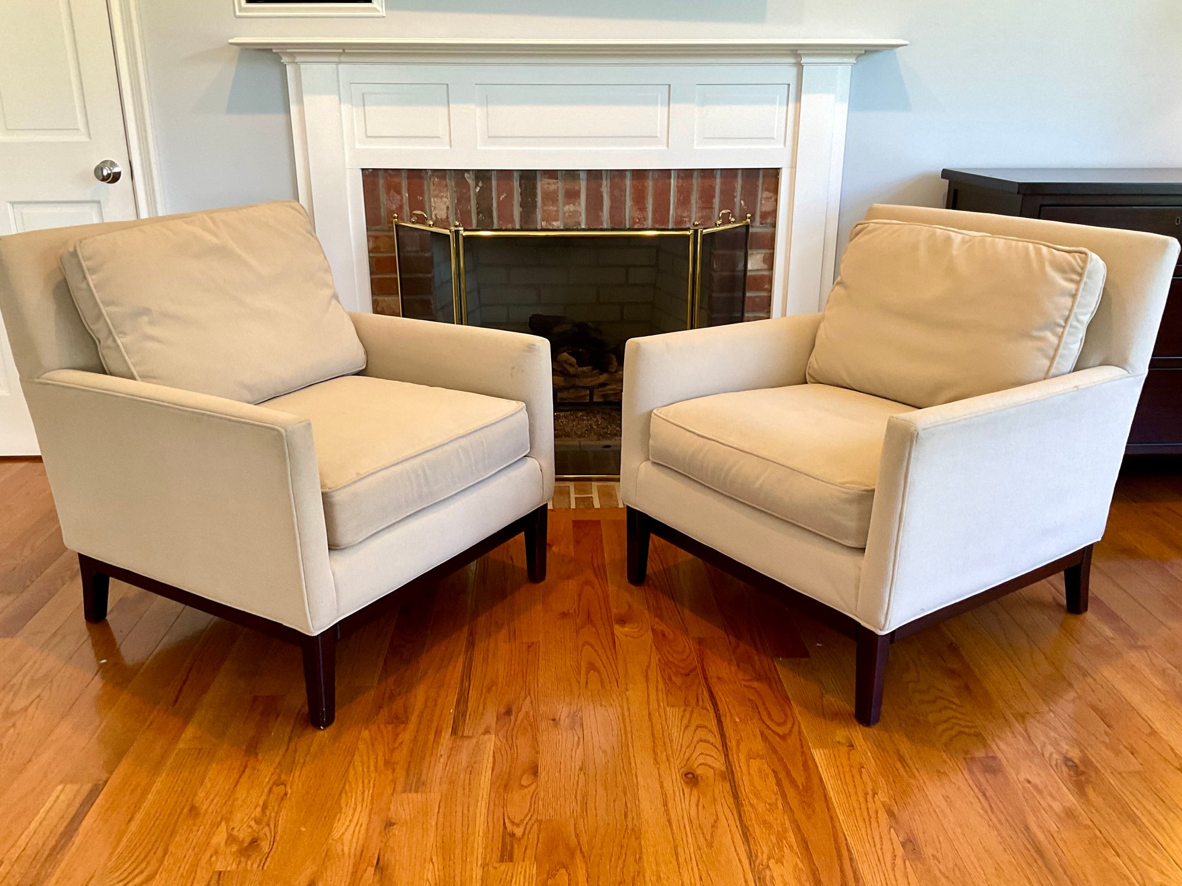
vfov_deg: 48.2
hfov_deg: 61.7
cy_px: 443
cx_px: 591
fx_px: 990
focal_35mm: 29
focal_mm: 3
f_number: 1.8
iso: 80
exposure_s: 1/60
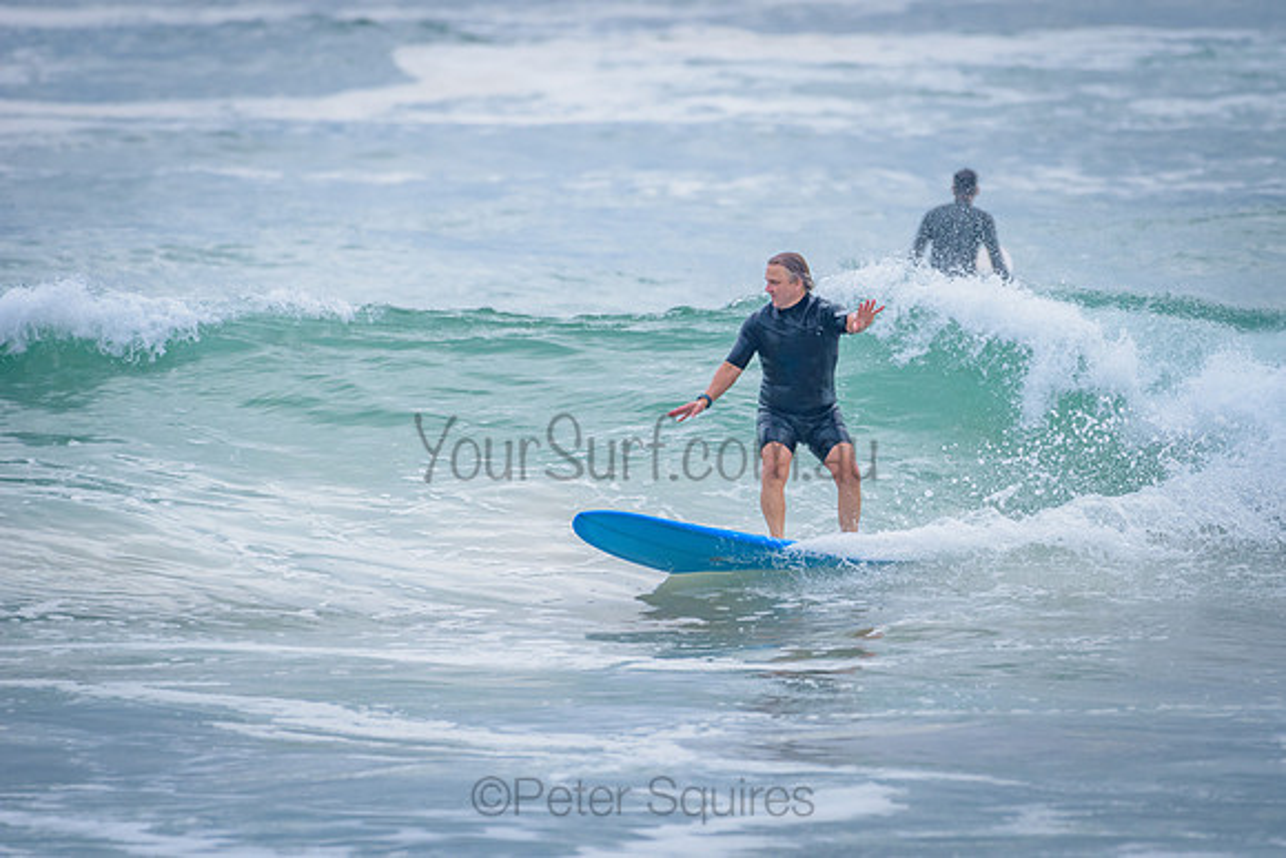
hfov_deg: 3.4
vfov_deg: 2.2
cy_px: 418
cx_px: 784
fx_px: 21899
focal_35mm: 613
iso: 800
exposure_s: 1/2000
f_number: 6.3
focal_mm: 500
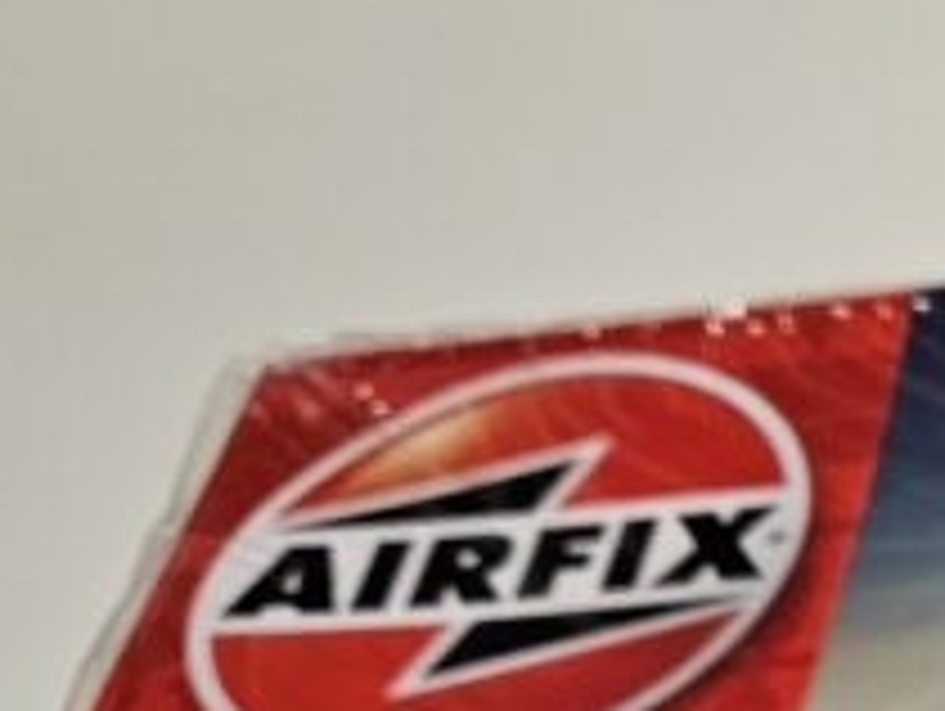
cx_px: 1886
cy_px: 1300
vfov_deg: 12.1
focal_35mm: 112
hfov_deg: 14.6
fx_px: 3061
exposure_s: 1/120
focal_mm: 5.4
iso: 200
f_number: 1.8
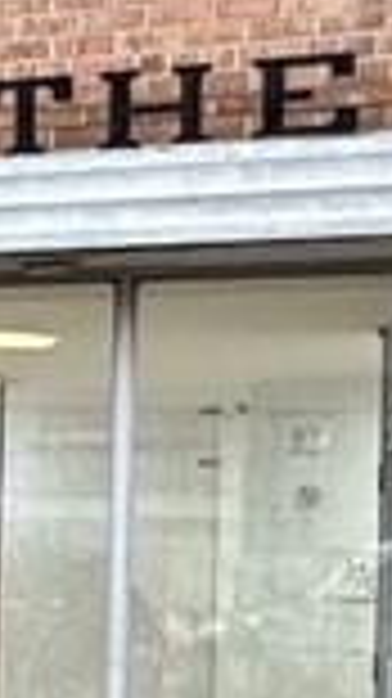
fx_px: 1869
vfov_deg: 21.0
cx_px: -667
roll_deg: -1.8
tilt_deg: +0.1
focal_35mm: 101
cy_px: 520
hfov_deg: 9.9
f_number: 2.2
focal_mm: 2.22
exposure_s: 1/60
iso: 500
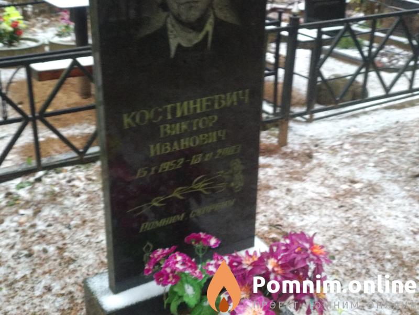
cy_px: 158
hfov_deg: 36.8
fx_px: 629
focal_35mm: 52
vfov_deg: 28.0
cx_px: 210
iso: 800
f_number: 2.6
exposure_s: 1/30
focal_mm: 5.99
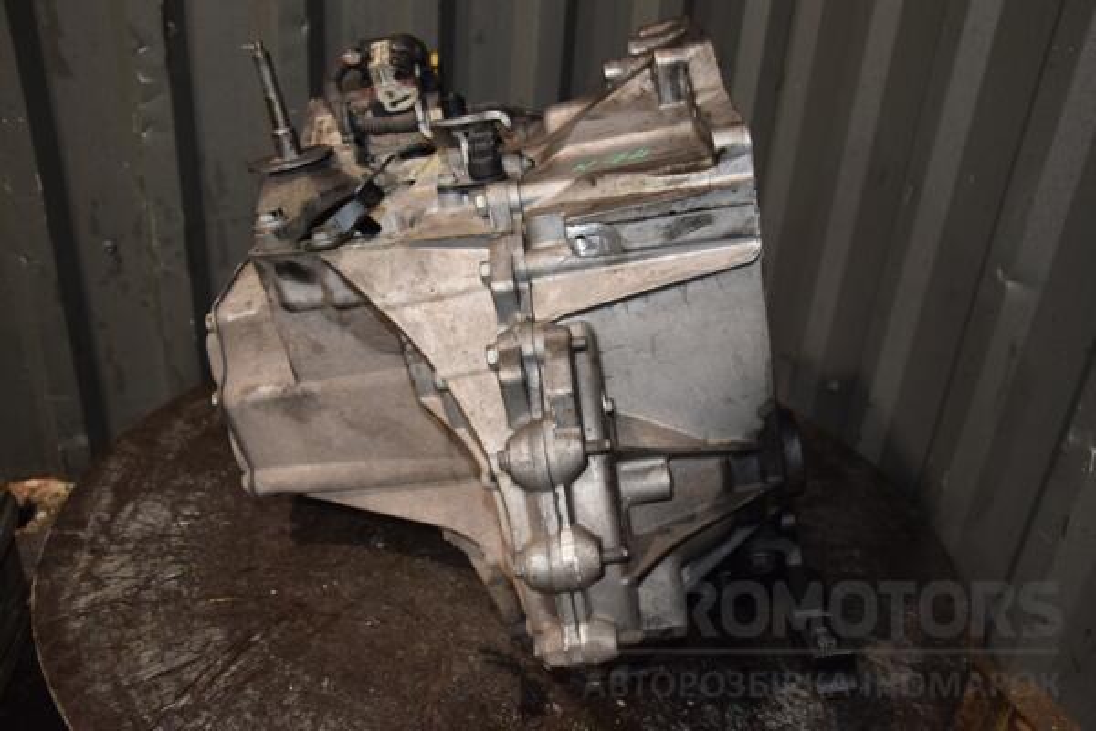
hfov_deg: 57.2
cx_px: 548
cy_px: 366
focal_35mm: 33
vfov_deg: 40.0
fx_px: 1005
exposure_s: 1/60
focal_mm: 22
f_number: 5
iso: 800
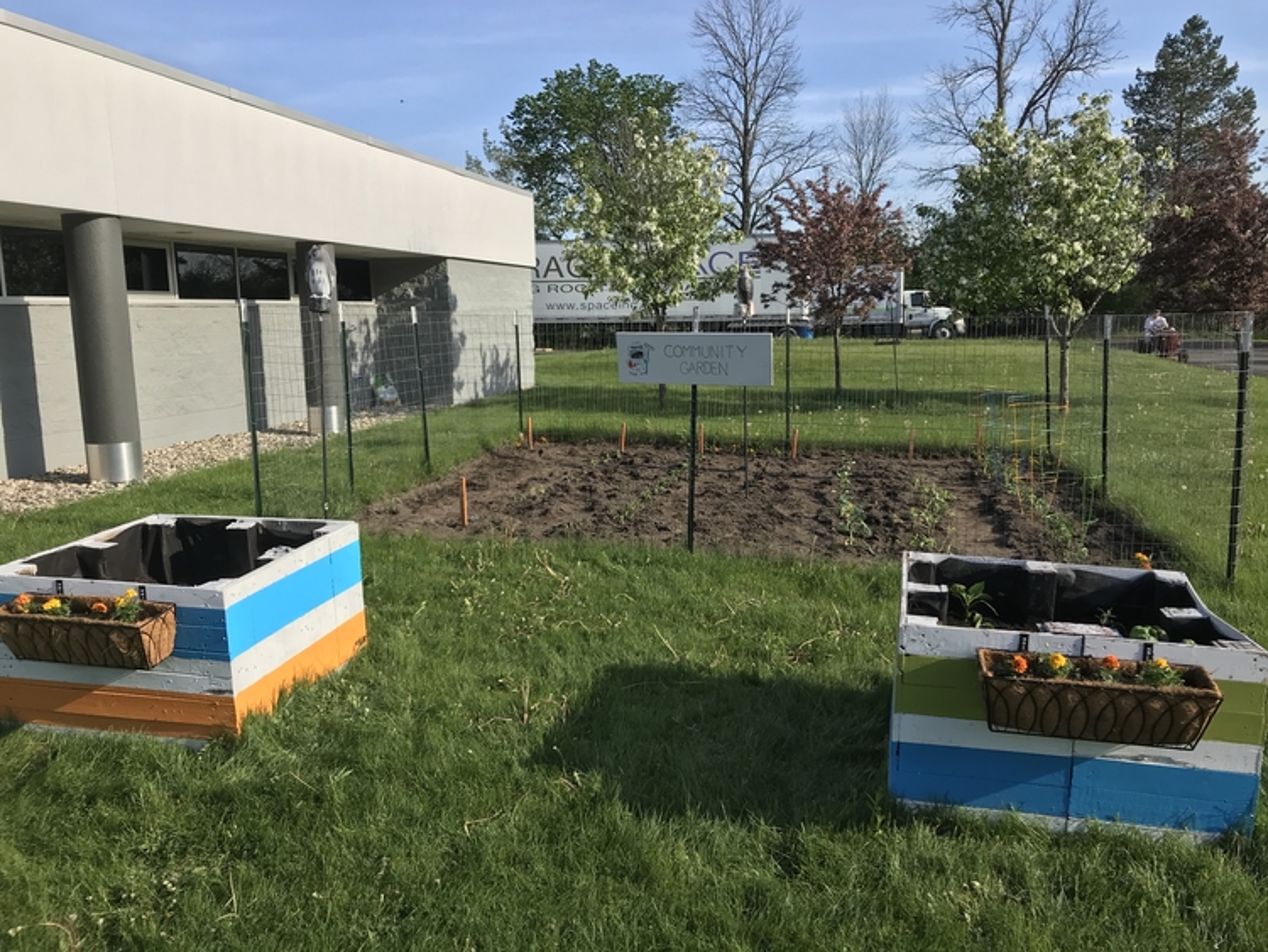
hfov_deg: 63.4
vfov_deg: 49.8
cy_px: 476
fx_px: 1026
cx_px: 634
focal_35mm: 28
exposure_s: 1/1473
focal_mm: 3.99
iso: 20
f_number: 1.8
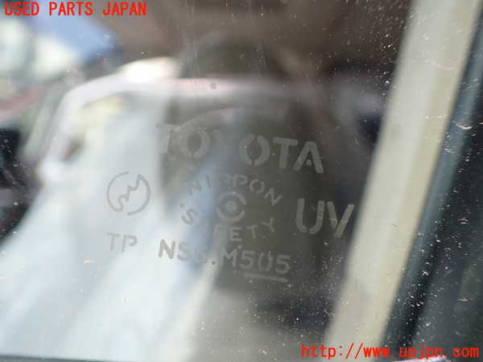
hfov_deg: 60.0
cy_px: 181
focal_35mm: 30
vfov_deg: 46.8
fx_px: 419
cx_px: 242
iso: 100
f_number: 2.3
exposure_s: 1/160
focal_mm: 5.4
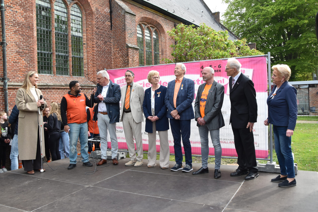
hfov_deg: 59.5
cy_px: 106
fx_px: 278
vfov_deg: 41.7
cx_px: 159
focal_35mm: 32
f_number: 7.1
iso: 400
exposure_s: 1/200
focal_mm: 21
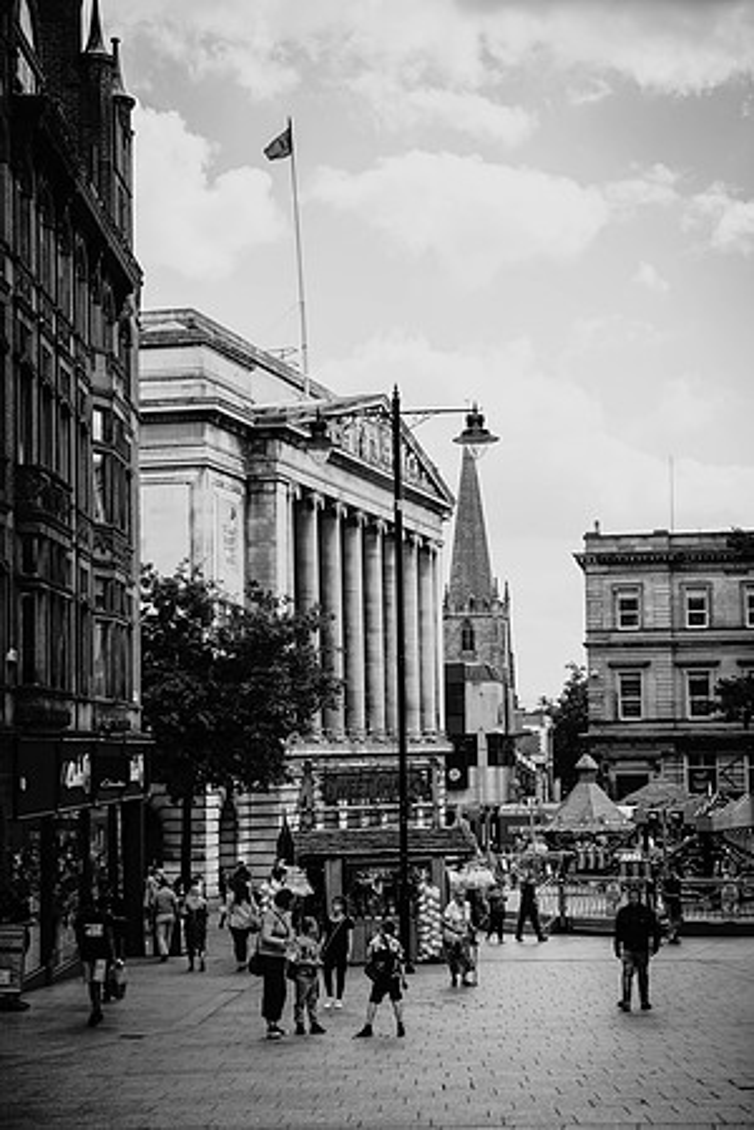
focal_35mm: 70
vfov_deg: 28.8
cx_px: 377
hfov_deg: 19.5
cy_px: 565
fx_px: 2199
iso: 100
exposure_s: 1/1000
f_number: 4
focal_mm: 70
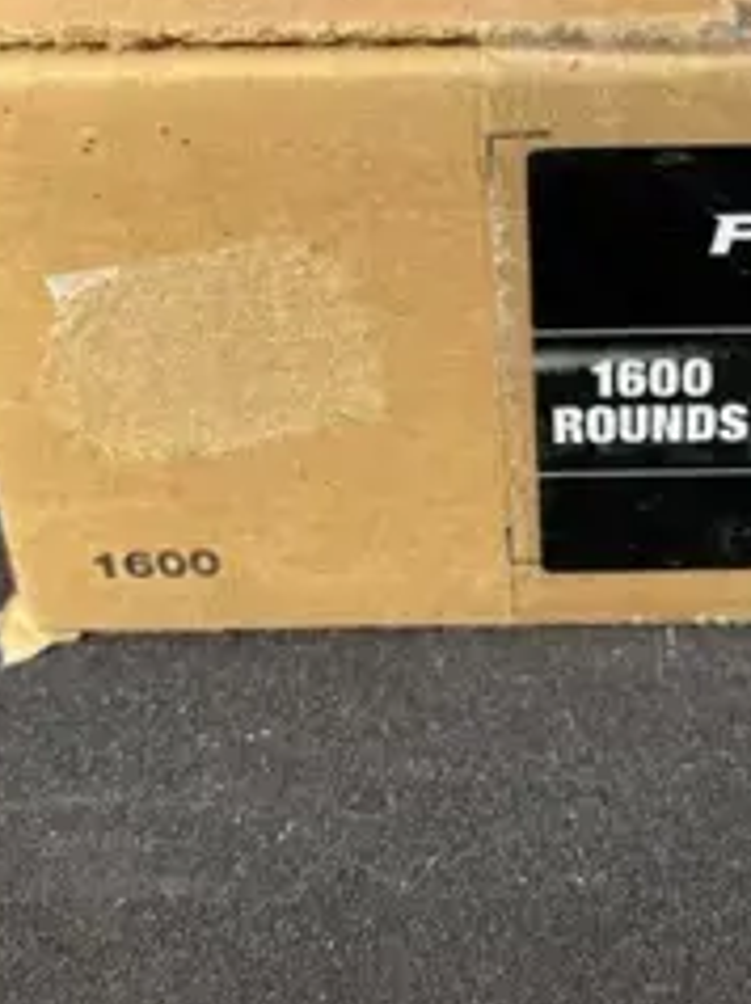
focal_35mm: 70
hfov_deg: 20.7
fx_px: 2029
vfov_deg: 26.7
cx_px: 612
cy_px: 72
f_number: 1.5
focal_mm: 5.7
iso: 50
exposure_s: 1/120
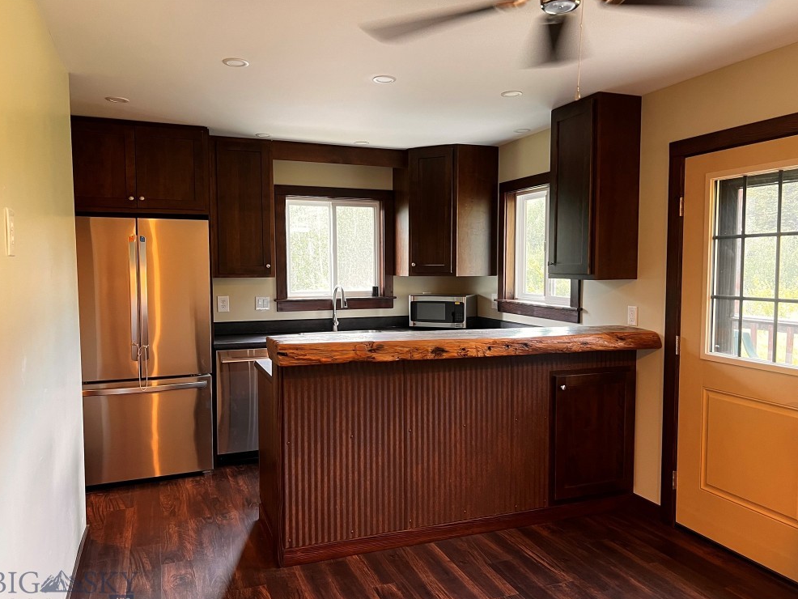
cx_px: 396
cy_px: 307
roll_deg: +0.5
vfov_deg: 51.4
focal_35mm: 27
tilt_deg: -3.7
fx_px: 623
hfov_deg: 65.3
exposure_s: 1/60
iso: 160
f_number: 1.5
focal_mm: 5.7
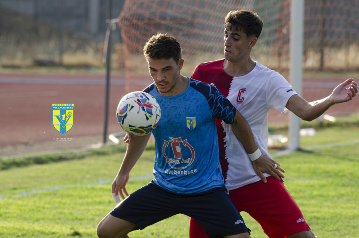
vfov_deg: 4.3
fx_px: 3134
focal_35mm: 315
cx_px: 180
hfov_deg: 6.6
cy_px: 119
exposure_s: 1/800
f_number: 5.6
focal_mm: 210
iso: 400
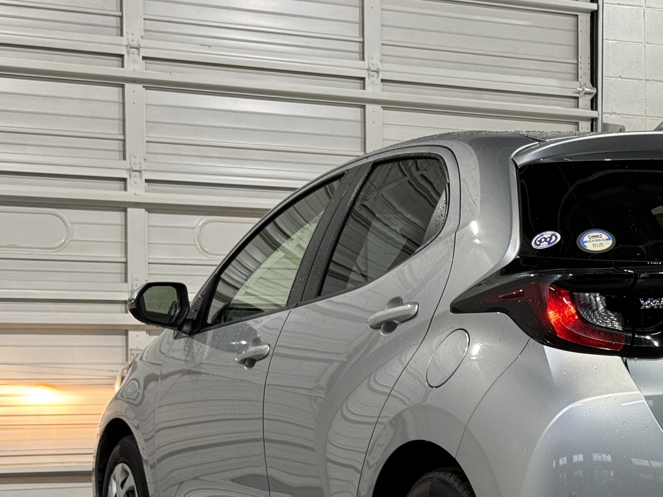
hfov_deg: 21.1
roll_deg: -0.1
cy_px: 391
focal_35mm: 91
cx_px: 589
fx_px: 1743
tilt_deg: -0.3
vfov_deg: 16.1
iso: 100
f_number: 1.78
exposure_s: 1/60
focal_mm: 6.76
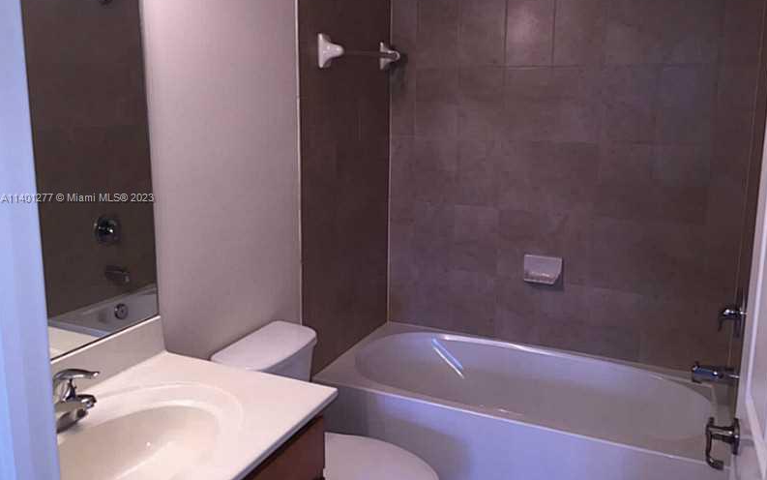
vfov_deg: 40.5
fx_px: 648
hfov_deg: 61.2
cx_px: 385
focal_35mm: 31
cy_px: 198
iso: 50
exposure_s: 1/33
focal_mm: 4.15
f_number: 2.2
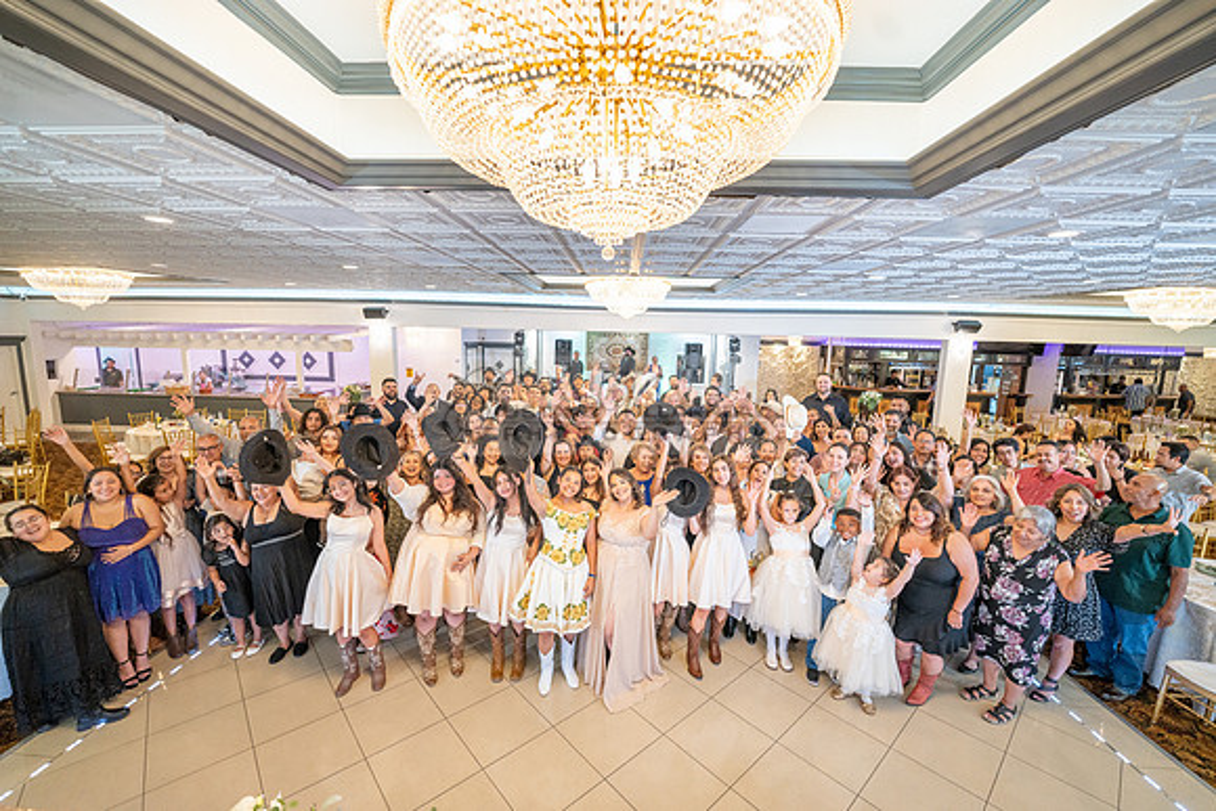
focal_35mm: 15
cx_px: 608
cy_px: 406
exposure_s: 1/125
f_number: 2.8
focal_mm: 14.6
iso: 1000
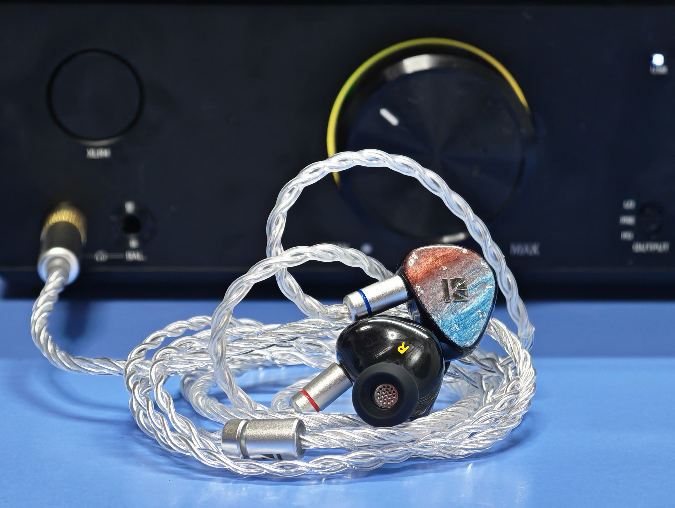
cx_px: 338
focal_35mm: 152
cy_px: 254
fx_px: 2968
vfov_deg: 9.8
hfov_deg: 13.0
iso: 1000
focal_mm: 22.48
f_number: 2.6
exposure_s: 1/50
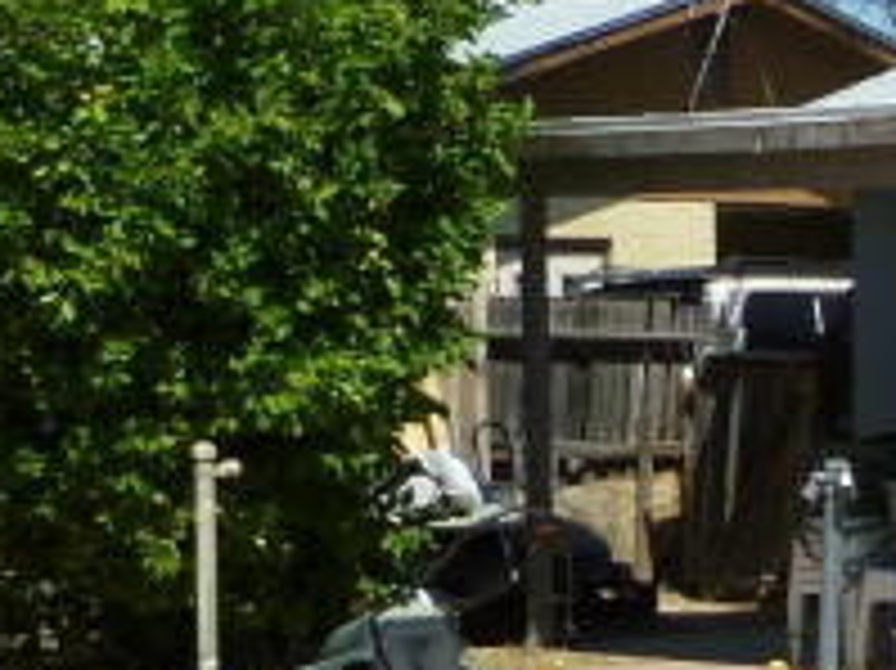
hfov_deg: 11.9
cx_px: 1760
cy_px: 773
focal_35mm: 149
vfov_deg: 9.8
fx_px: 3854
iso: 80
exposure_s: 1/800
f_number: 4
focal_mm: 5.2
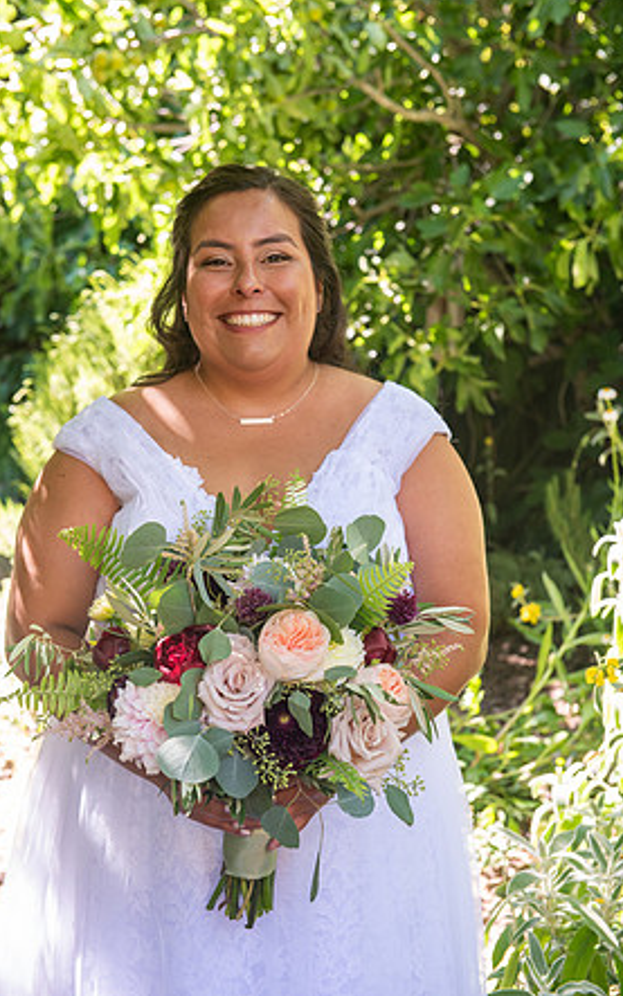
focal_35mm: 60
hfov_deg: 21.6
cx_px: 295
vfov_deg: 34.0
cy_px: 492
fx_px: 1629
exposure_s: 1/125
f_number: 5
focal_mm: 58
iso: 640
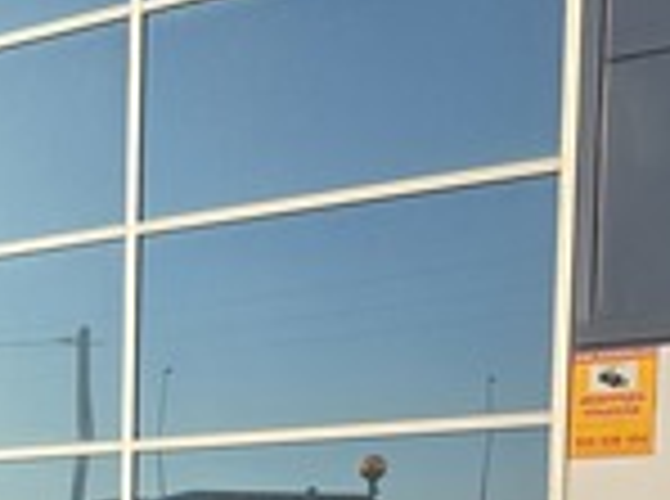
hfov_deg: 20.1
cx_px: -313
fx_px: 1641
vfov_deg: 16.1
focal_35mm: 85
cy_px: 698
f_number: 1.7
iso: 80
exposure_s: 1/7333
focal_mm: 6.3
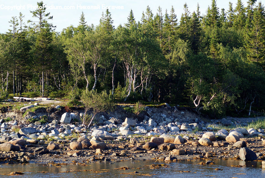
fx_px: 1326
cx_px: 132
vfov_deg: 7.6
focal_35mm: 180
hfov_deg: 11.4
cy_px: 89
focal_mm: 120
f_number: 5.6
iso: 125
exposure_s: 1/200
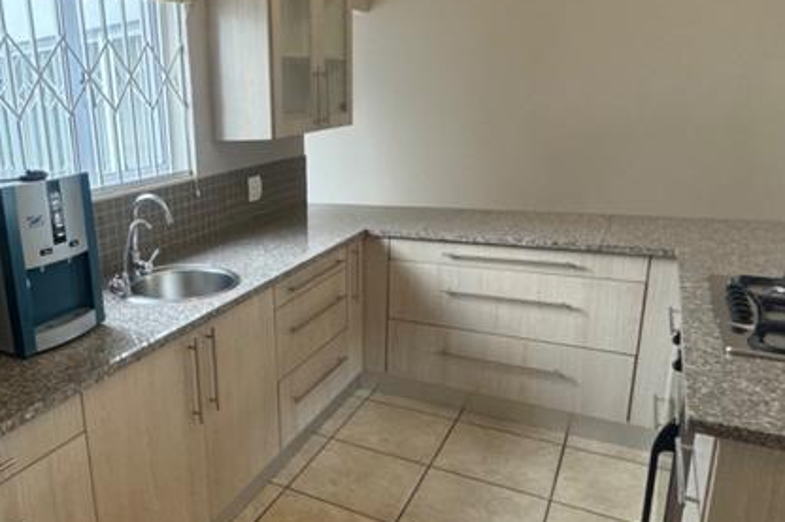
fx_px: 610
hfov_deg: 61.5
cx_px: 189
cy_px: 268
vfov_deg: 46.4
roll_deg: +4.1
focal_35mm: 28
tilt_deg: -14.4
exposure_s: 1/100
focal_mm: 2.22
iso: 250
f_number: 2.2
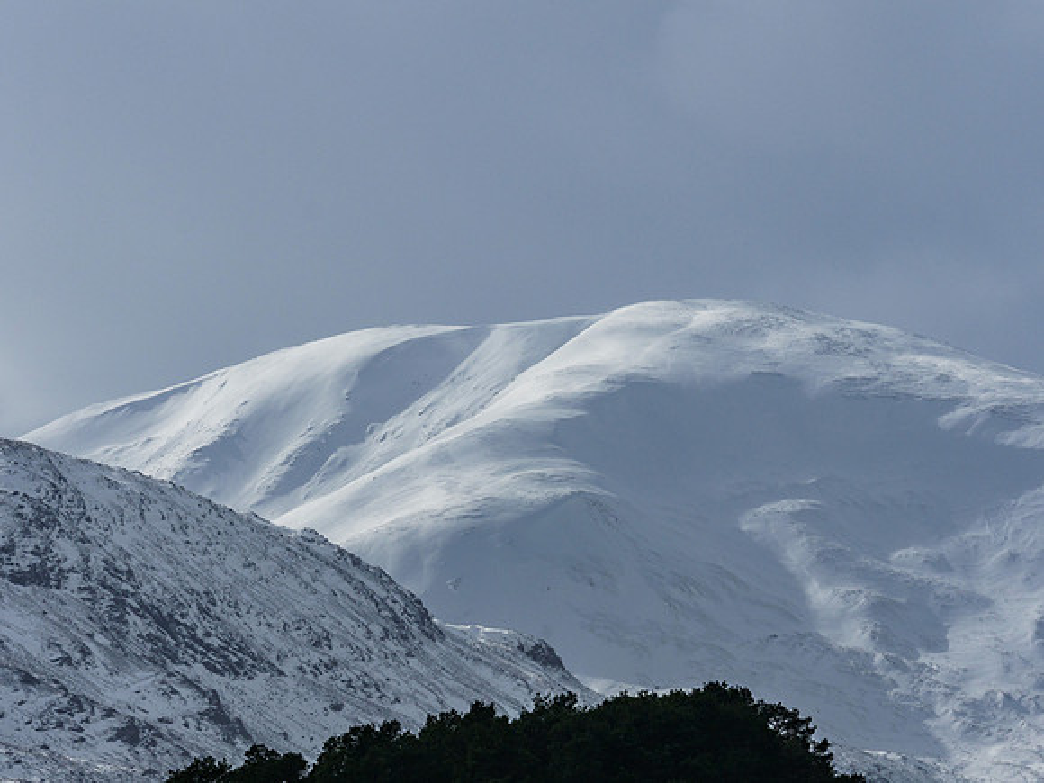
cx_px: 503
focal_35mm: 623
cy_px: 406
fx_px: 18776
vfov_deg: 2.4
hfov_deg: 3.2
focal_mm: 300
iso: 200
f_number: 11
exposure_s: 1/1000
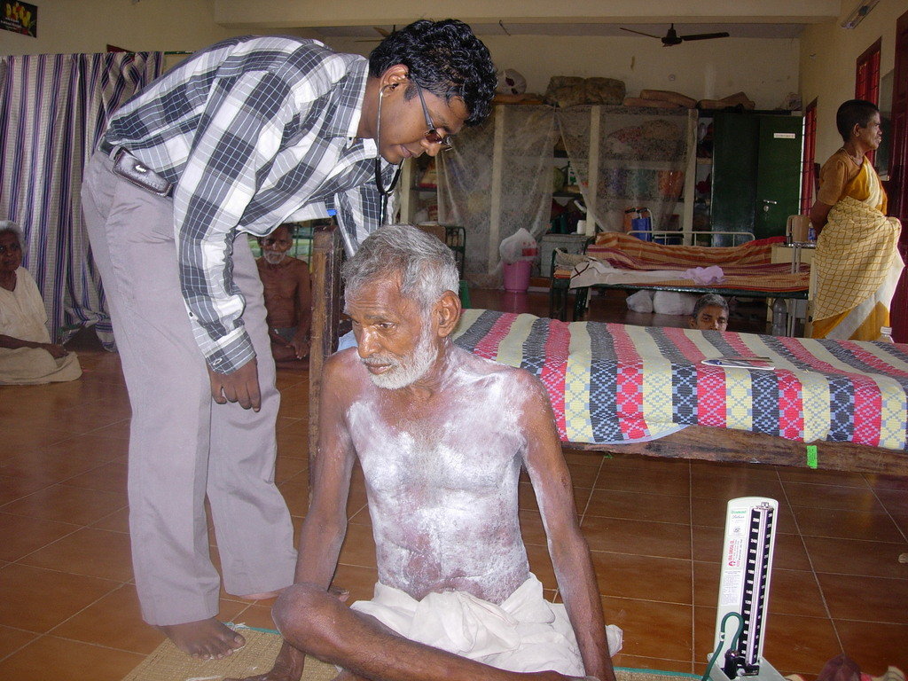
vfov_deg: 37.7
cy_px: 340
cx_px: 454
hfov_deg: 49.0
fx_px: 997
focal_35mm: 38
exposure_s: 1/64
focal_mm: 7.8
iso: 79
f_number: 2.8
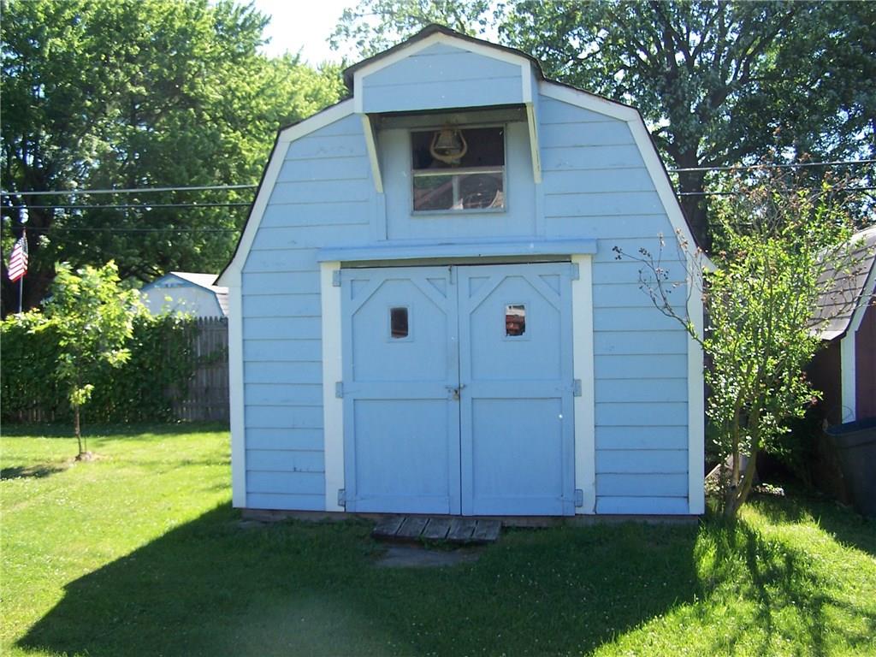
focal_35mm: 38
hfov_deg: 49.0
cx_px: 438
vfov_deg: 37.7
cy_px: 328
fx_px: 962
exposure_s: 1/250
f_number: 2.8
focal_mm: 6.3
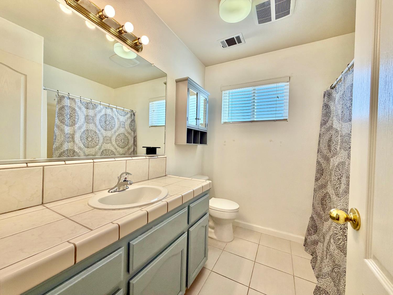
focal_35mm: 14
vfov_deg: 85.7
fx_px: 159
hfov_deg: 102.1
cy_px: 148
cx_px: 196
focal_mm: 2.22
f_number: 2.2
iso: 100
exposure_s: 1/120
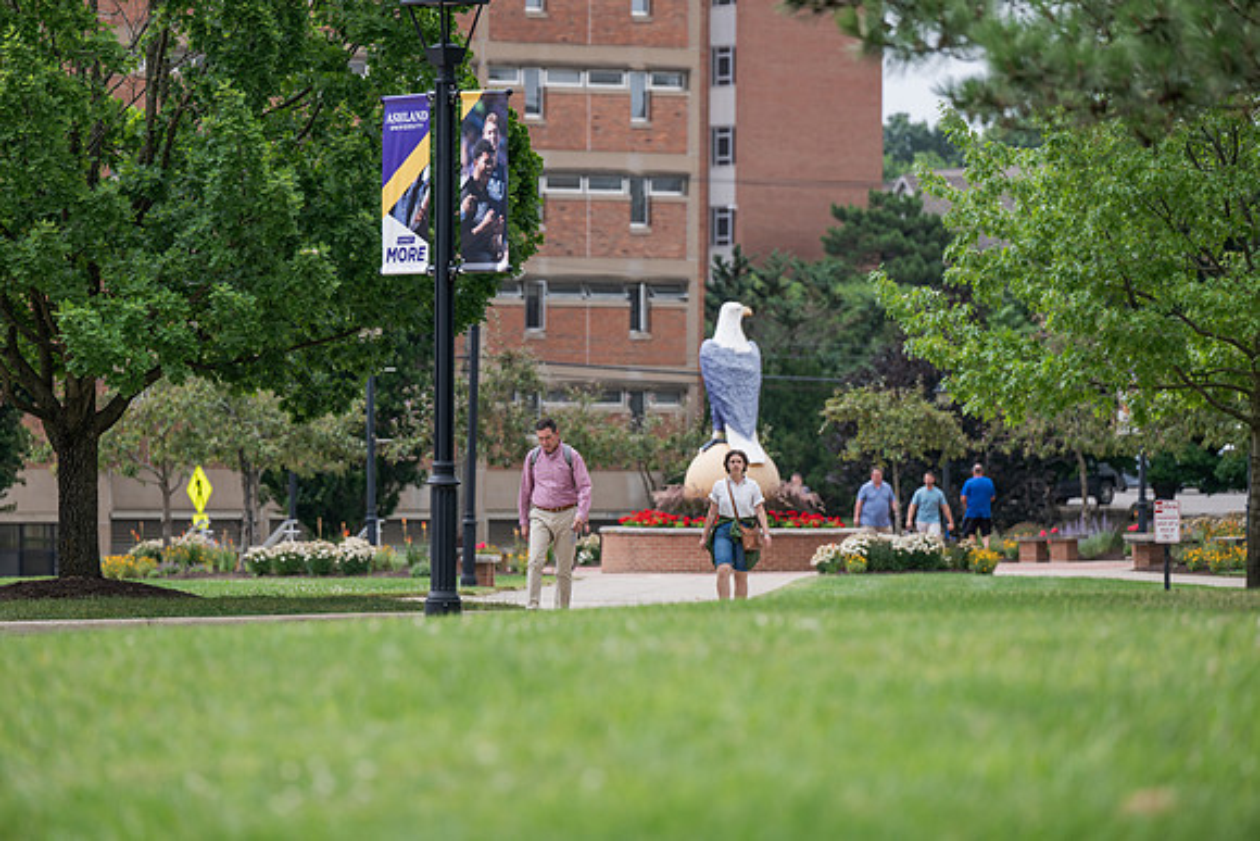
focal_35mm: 200
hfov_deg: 10.3
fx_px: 7001
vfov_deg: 6.9
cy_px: 420
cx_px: 630
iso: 200
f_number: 3.5
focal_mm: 200
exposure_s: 1/320
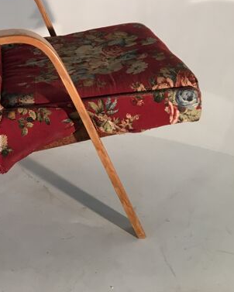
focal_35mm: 60
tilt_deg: -6.8
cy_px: -12
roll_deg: -1.4
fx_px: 519
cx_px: 43
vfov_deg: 29.1
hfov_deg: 24.9
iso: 100
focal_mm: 4.15
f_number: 2.2
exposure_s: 1/33
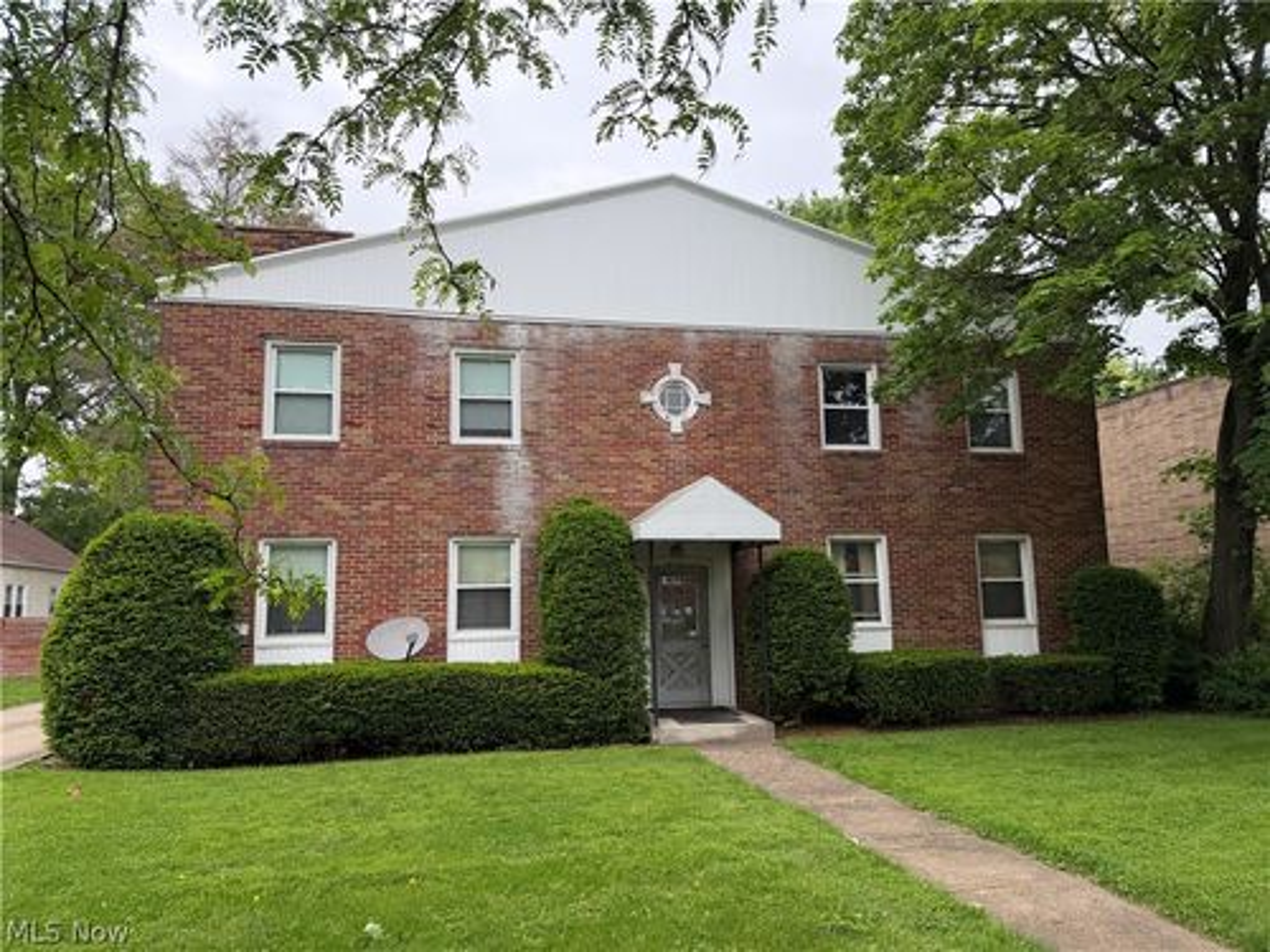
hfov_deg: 71.6
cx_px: 635
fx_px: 881
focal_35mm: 24
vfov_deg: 56.8
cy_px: 476
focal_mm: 6.76
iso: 80
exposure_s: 1/251
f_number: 1.78
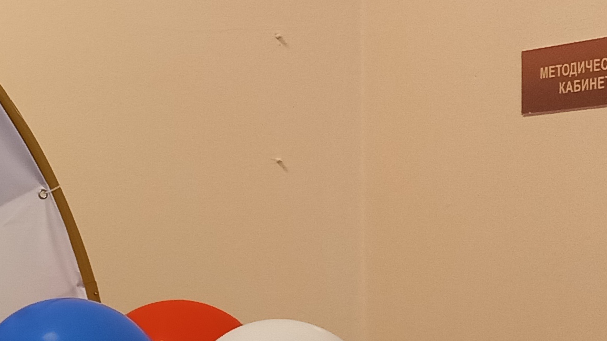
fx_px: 1755
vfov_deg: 11.1
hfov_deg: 17.5
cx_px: -317
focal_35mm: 109
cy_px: 265
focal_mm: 4.6
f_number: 1.8
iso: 250
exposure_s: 1/33.3
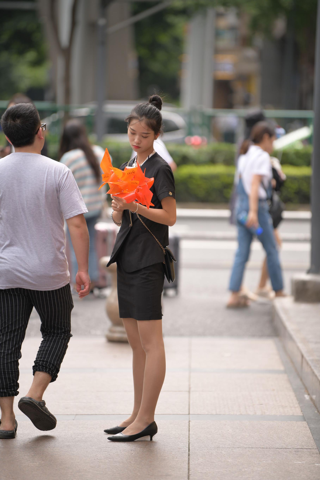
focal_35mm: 200
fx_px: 2666
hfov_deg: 6.9
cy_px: 240
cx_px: 160
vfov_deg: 10.3
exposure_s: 1/800
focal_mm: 200
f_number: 2.8
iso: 320
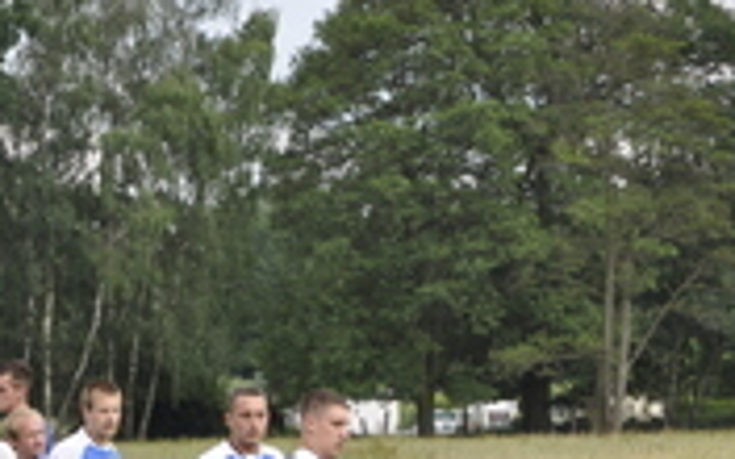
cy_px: 534
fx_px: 7400
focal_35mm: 369
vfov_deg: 3.5
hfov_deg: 5.7
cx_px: 4
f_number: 8
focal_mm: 85
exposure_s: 1/250
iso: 200
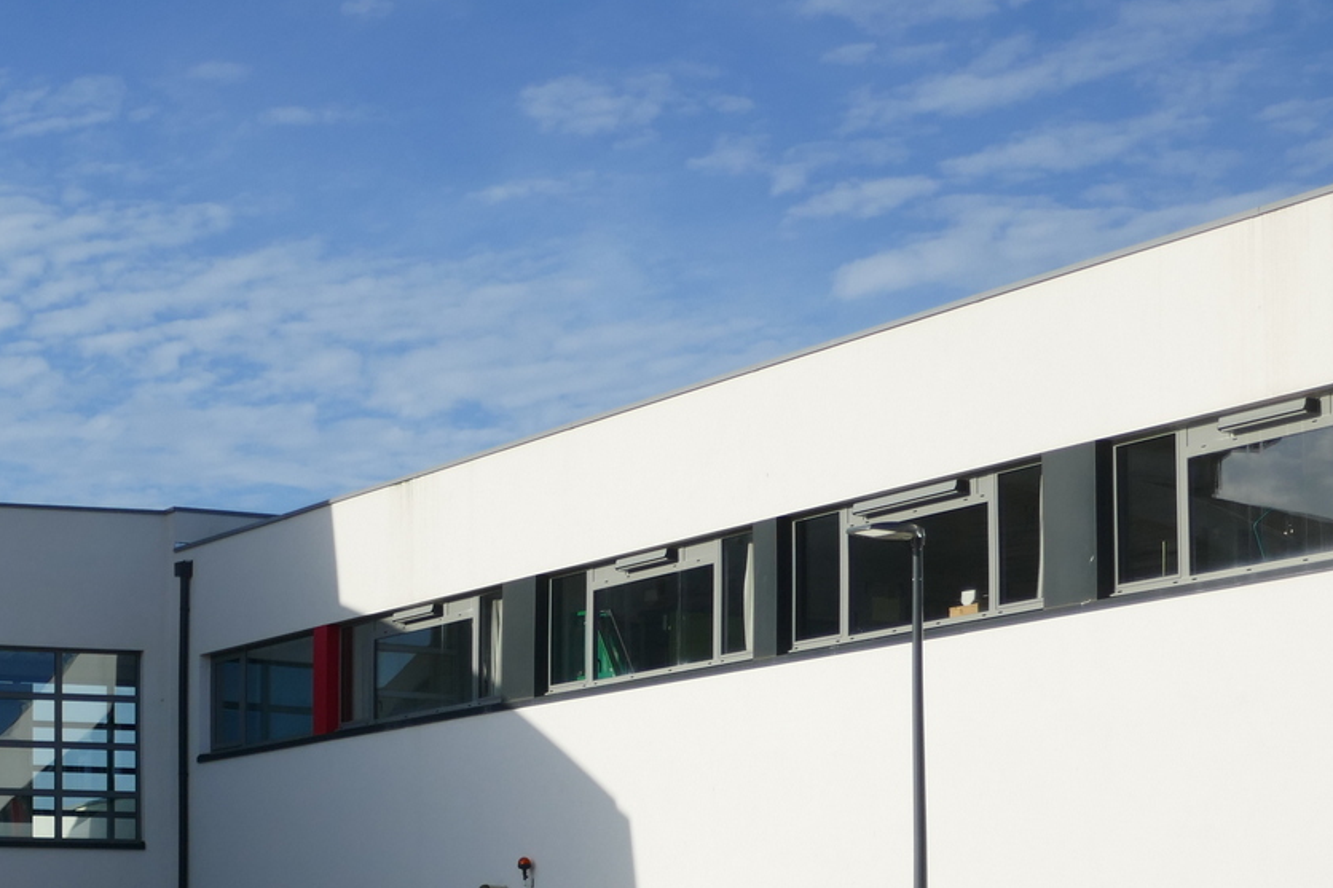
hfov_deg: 23.3
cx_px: 30
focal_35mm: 84
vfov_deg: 16.0
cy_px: 832
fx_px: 3110
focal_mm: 14.3
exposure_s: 1/1600
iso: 125
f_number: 3.7
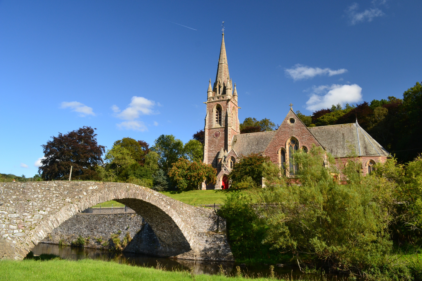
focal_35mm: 27
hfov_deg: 67.4
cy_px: 140
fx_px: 316
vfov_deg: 47.9
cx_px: 211
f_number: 9
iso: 400
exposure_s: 1/160
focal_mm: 18
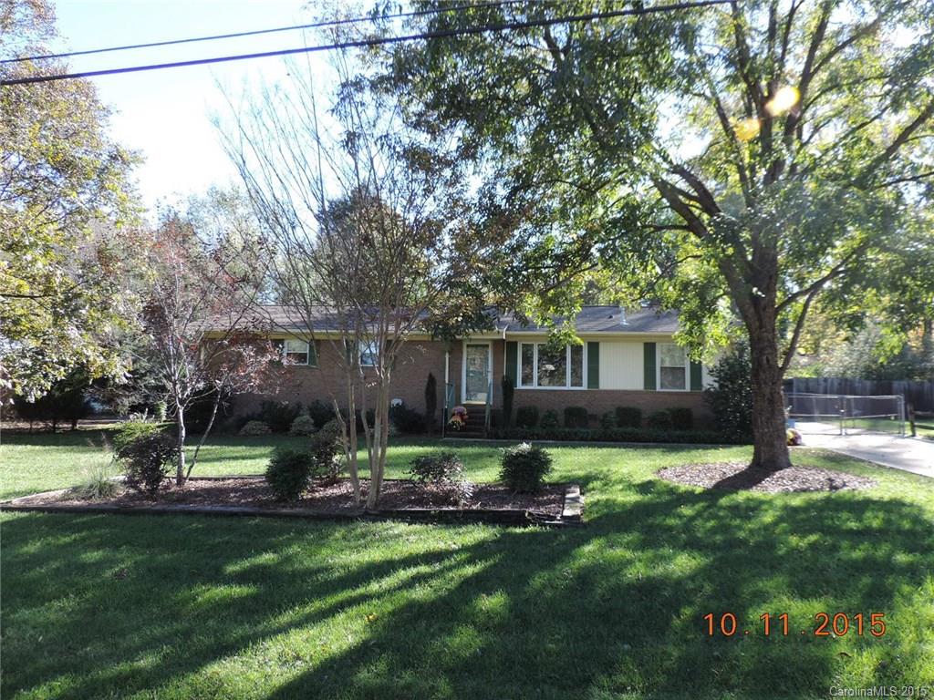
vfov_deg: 56.8
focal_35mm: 24
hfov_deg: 71.6
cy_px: 350
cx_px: 467
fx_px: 648
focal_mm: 4.3
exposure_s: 1/160
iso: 80
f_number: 3
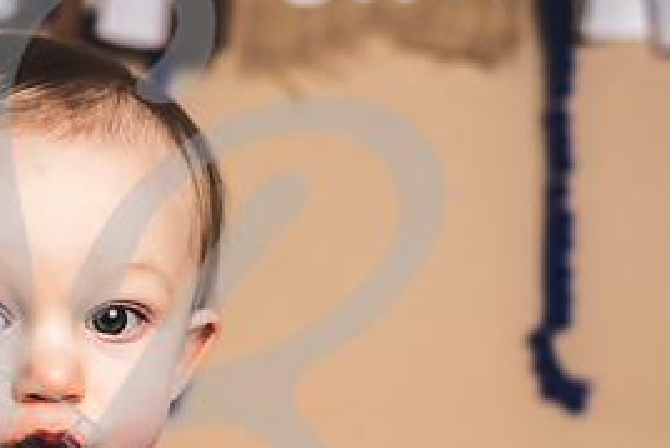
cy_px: 407
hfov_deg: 17.9
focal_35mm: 112
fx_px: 2085
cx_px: 25
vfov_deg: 12.2
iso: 200
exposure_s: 1/125
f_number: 2.8
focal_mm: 50
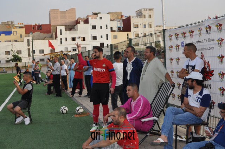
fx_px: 318
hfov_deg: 38.9
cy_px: 74
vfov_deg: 26.4
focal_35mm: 51
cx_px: 112
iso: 200
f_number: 8
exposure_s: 1/200
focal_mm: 34
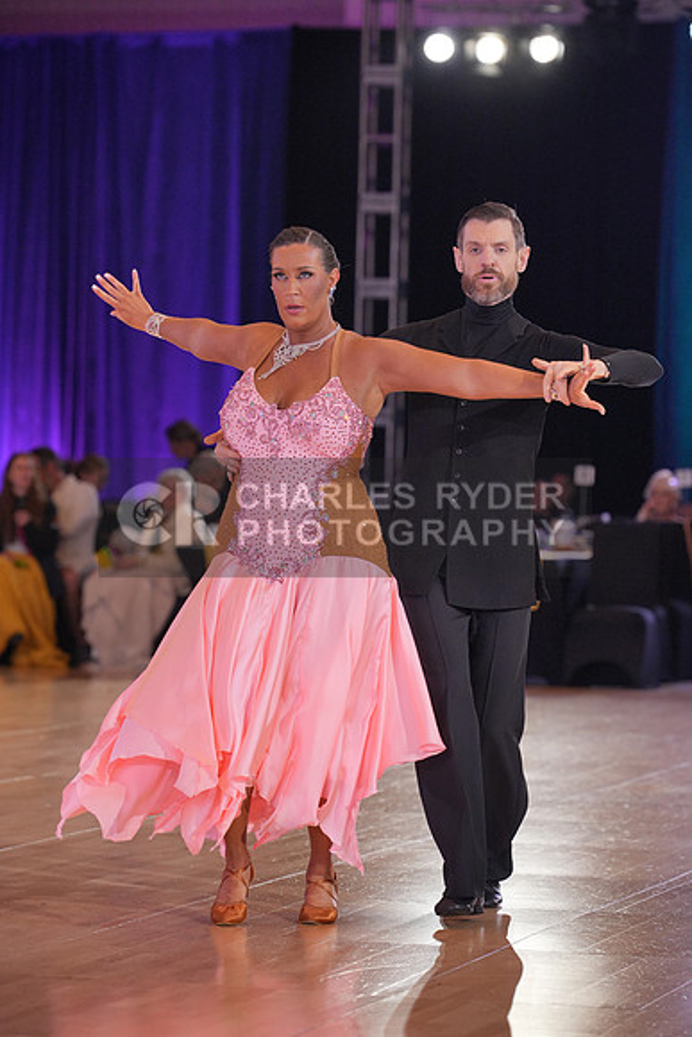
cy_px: 518
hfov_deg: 9.2
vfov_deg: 13.7
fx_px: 4322
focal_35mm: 150
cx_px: 346
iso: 2000
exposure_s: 1/500
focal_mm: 150
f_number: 4
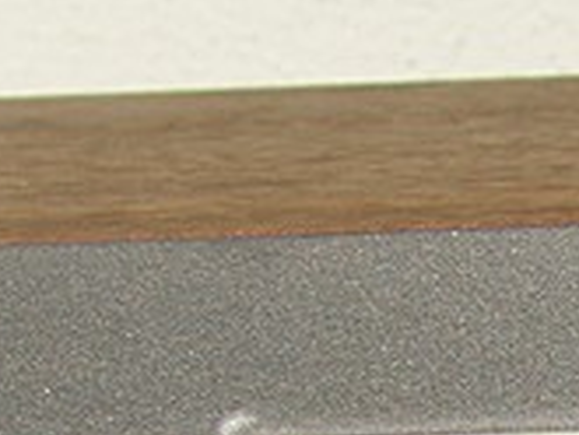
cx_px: 744
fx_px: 4553
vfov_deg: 5.2
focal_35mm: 272
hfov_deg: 7.2
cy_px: 1228
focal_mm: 11.5
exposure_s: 1/50
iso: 50
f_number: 2.5
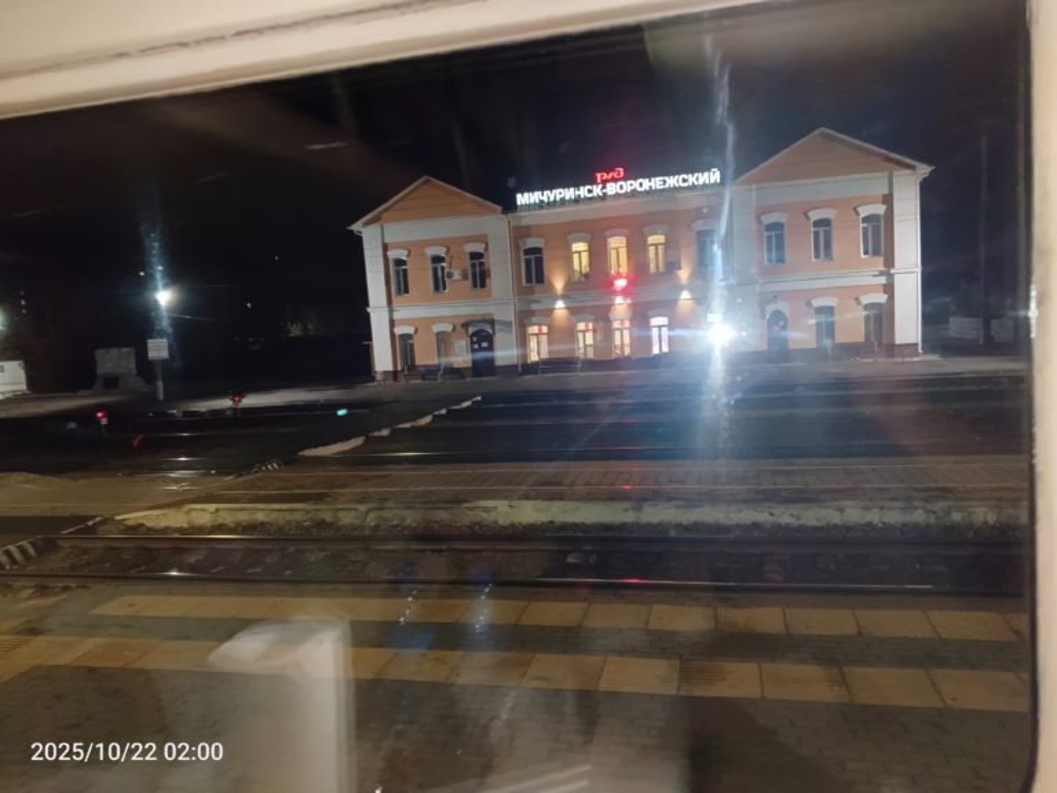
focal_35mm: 24
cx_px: 528
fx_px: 733
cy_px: 396
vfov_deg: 56.8
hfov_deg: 71.6
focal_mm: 4.09
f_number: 1.6
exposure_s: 1/20
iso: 1363
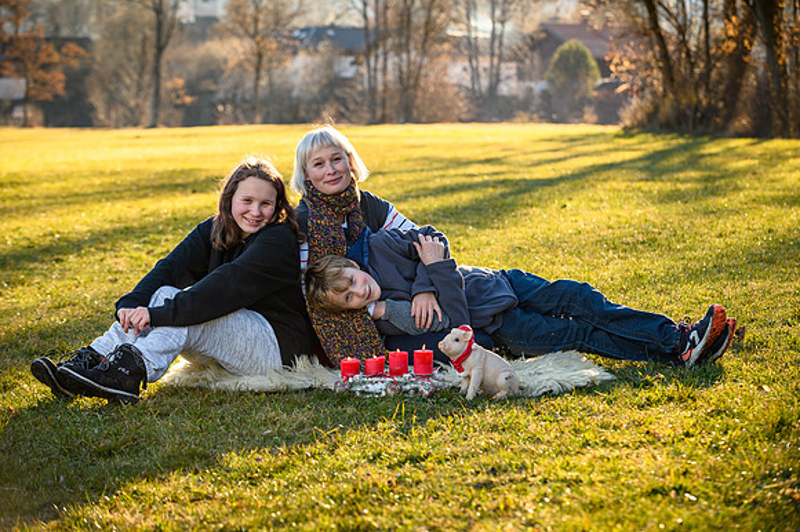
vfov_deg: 13.4
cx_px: 400
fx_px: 2265
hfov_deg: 20.0
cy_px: 266
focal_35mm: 102
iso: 100
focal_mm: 102
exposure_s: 1/125
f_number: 5.6
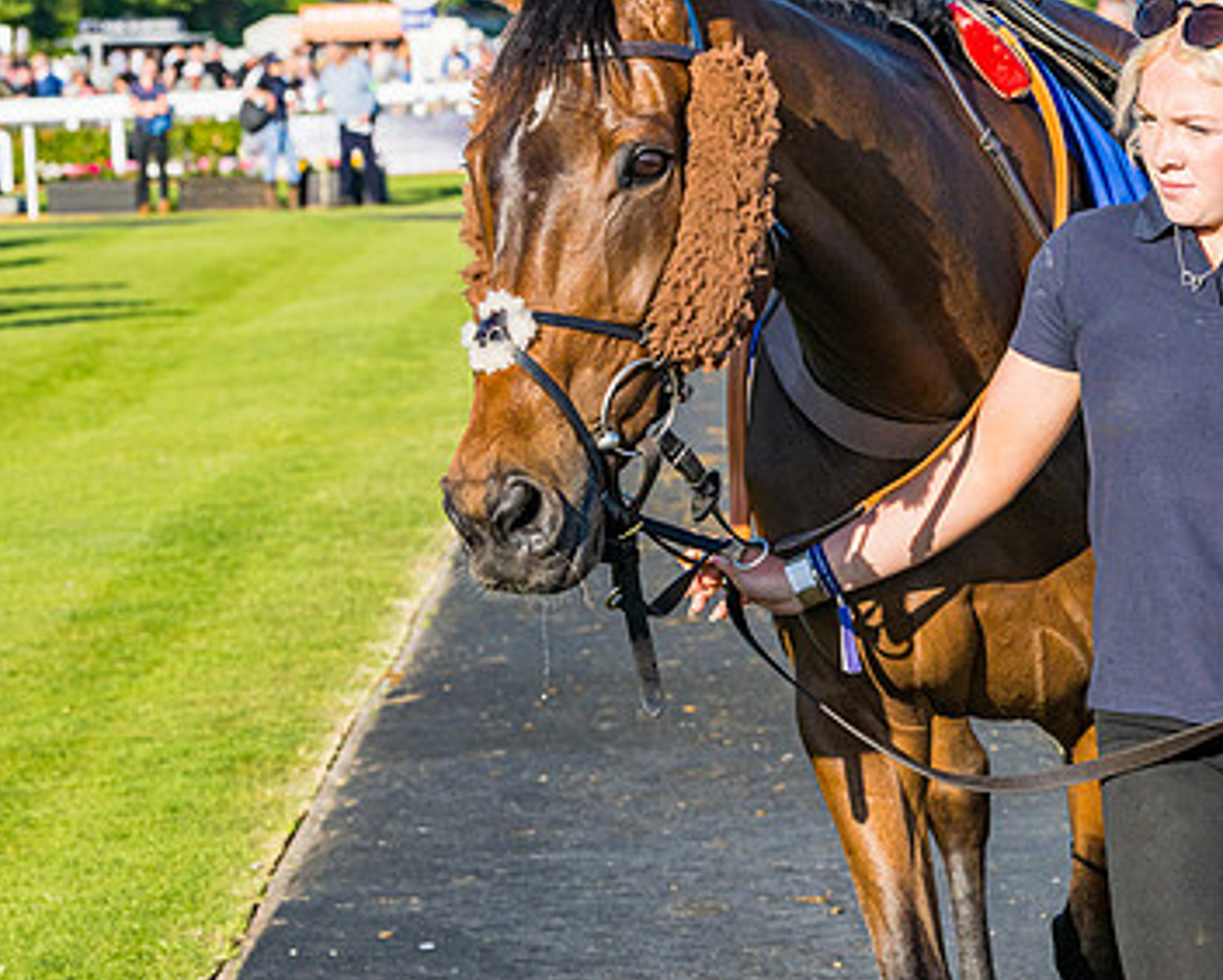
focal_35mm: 153
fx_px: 5541
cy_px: 448
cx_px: 865
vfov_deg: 10.1
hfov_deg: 12.6
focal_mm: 85
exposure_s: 1/1250
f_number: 7.1
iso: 200
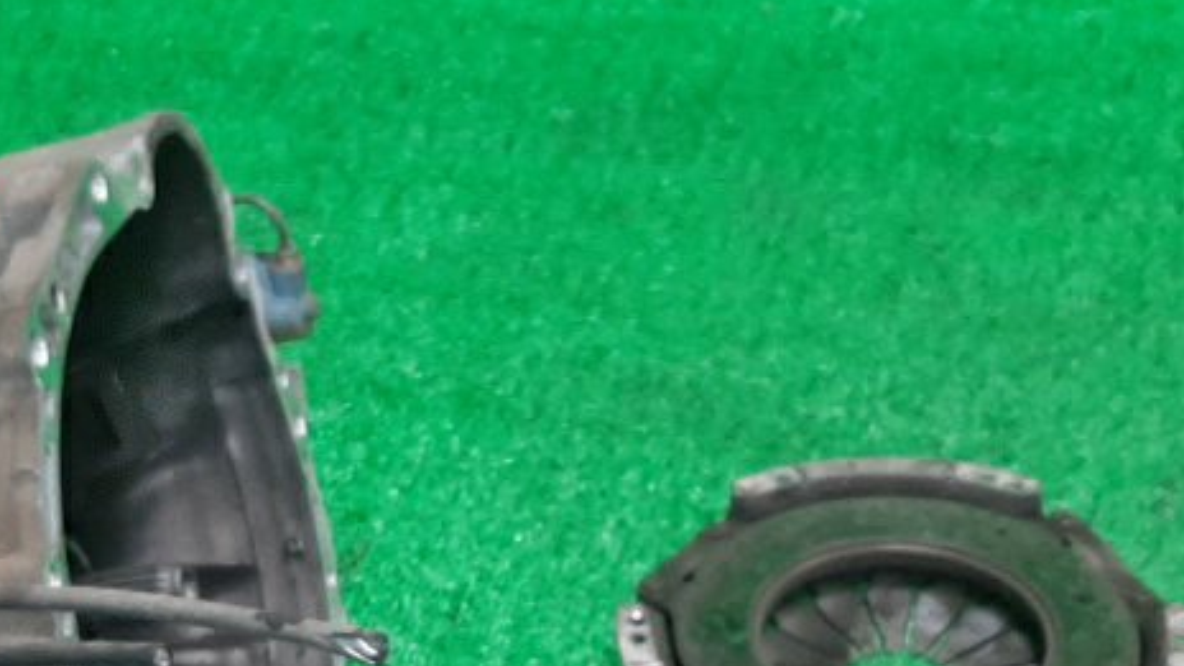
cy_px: 837
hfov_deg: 24.0
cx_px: 337
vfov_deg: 13.3
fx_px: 2763
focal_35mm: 88
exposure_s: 1/50
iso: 115
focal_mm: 3.93
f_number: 1.7
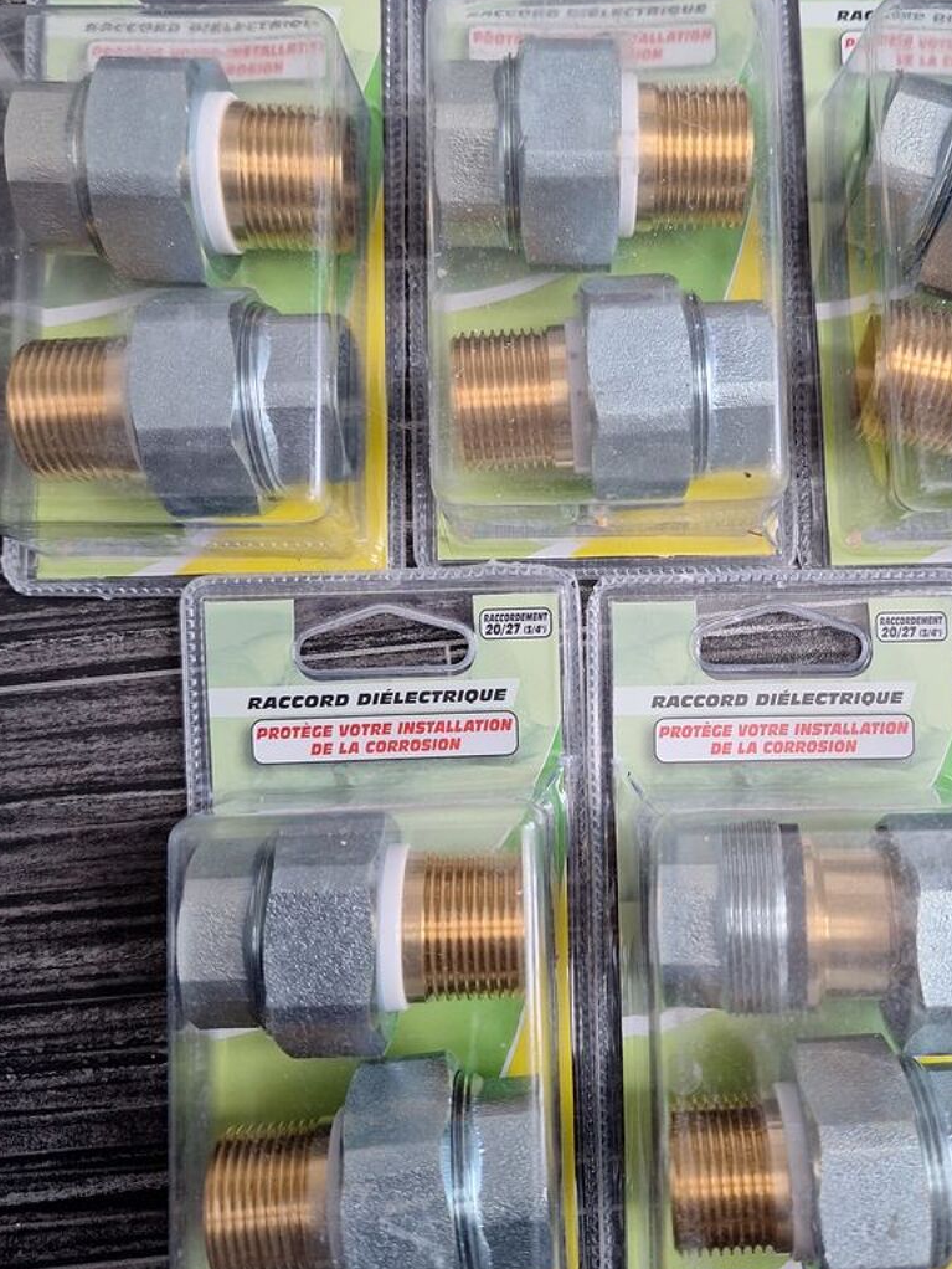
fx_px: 1100
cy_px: 598
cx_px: 608
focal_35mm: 30
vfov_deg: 59.9
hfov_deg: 46.3
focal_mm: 5.54
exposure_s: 1/33
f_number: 1.8
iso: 200
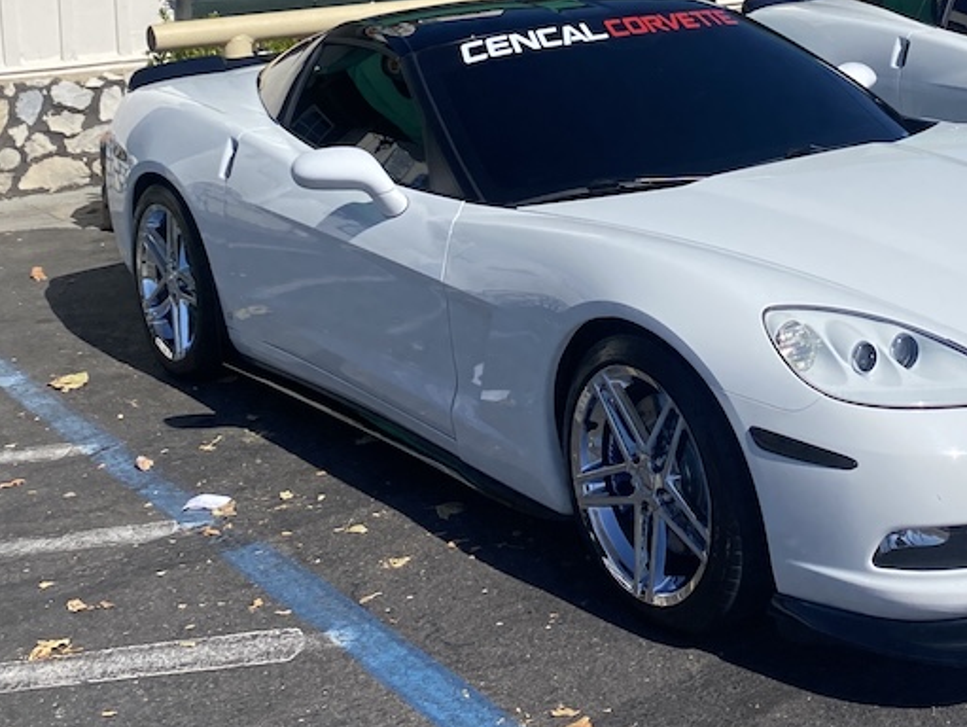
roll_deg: +1.8
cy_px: 9
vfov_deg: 23.1
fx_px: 1705
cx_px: 679
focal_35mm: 61
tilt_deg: -6.0
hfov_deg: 31.3
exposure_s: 1/5495
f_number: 1.8
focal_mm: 4.25
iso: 32
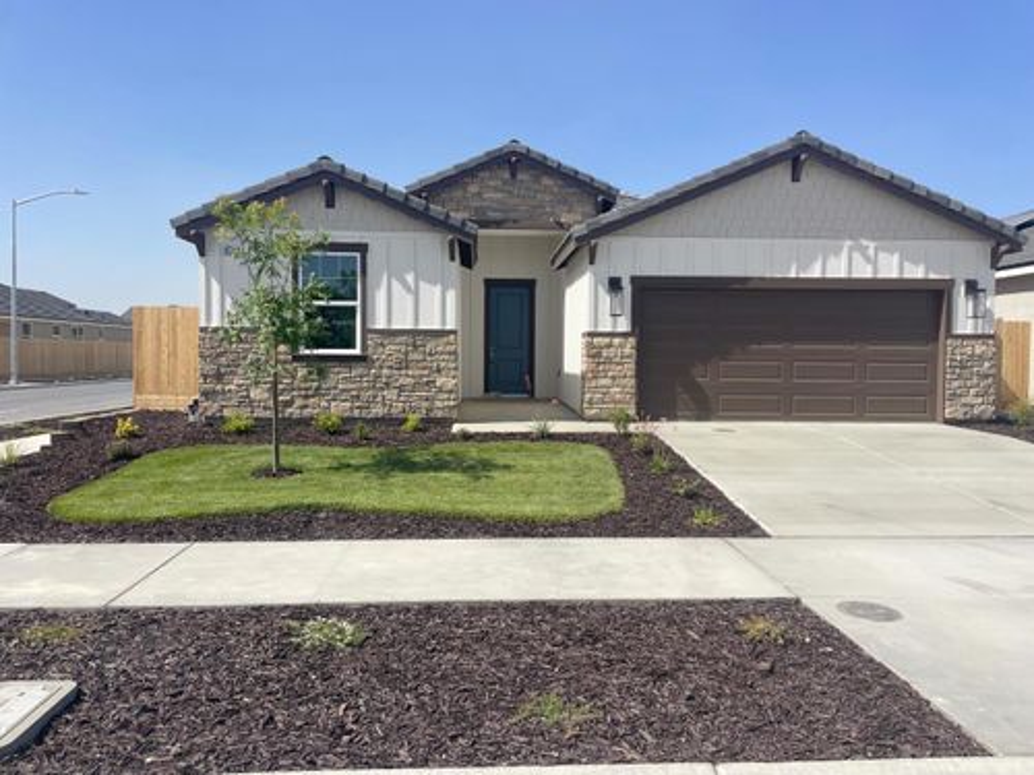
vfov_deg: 53.1
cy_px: 388
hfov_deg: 67.3
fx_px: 777
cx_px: 517
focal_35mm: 26
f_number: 1.6
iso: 50
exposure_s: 1/3205
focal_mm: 4.2
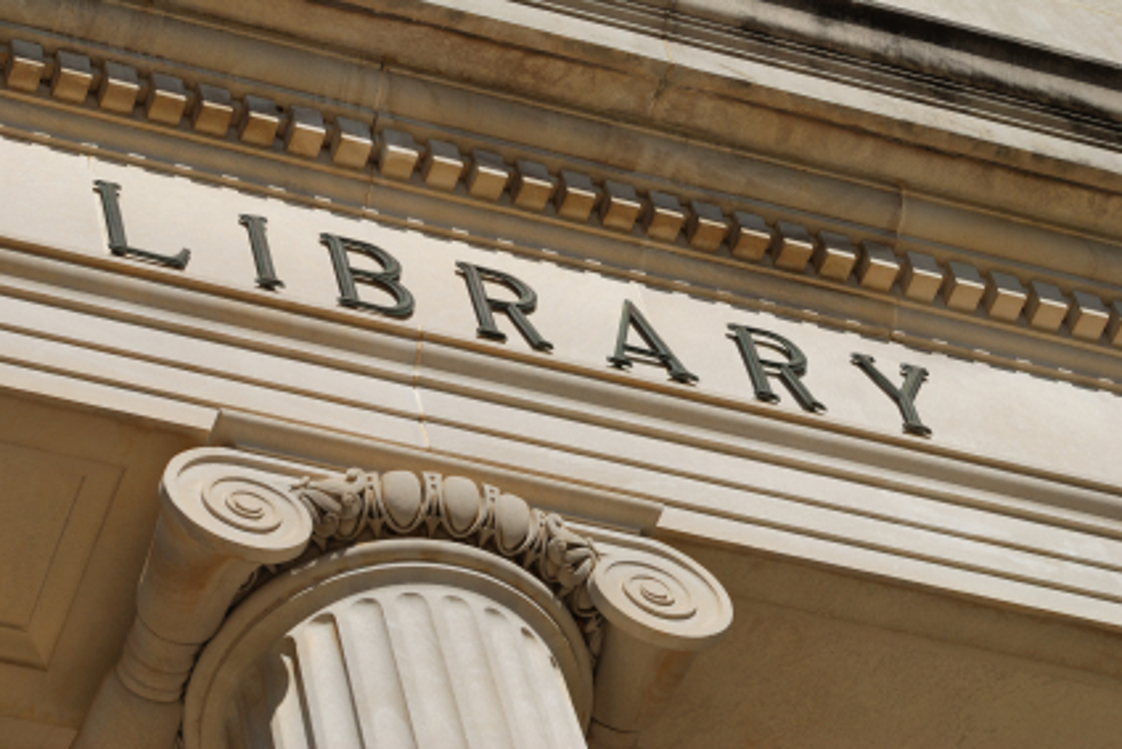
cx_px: 561
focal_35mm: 158
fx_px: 4910
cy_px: 374
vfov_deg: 8.7
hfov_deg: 13.0
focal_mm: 105
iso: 100
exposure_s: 1/400
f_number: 9
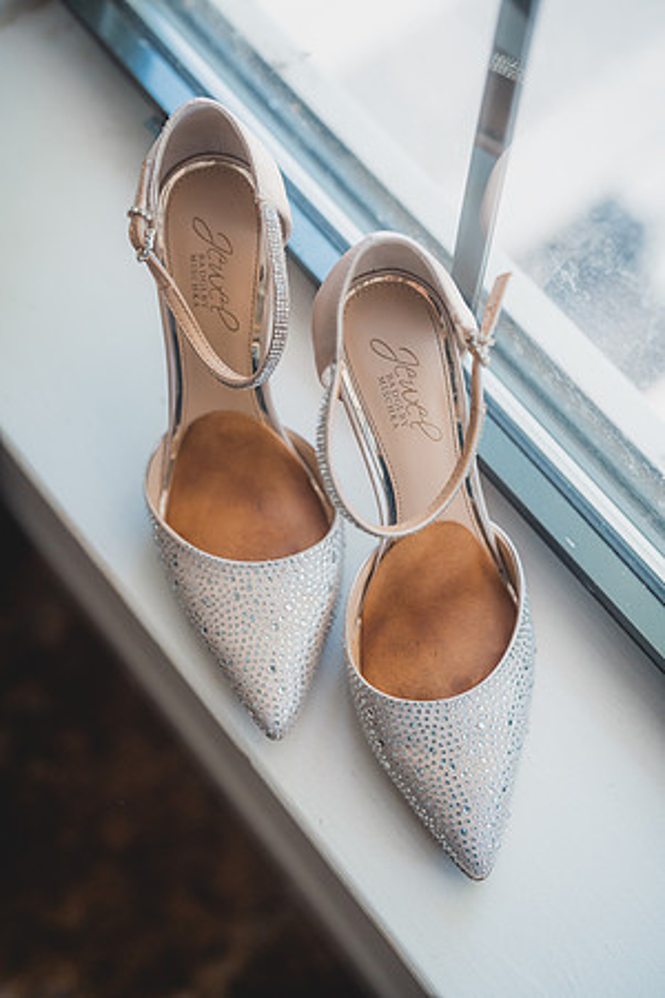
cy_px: 499
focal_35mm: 50
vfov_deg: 39.6
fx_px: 1385
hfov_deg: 27.0
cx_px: 332
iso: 640
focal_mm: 50
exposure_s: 1/400
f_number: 2.8
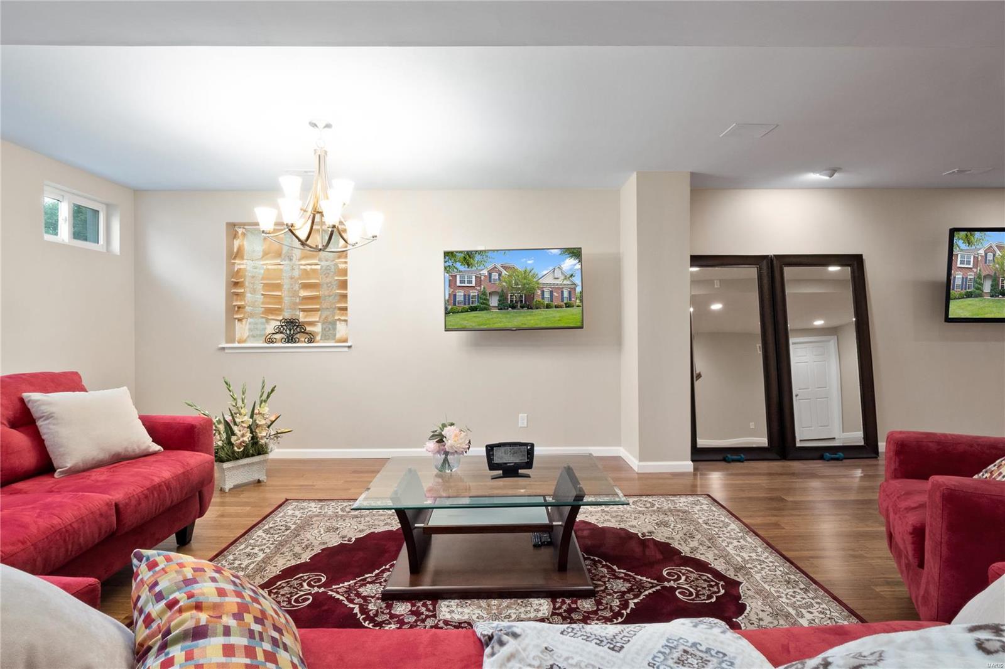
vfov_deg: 73.7
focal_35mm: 16
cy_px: 334
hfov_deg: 96.7
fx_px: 447
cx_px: 502
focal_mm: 8
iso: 400
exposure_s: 1/2
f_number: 10
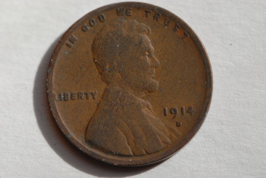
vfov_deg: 8.7
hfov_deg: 13.0
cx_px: 133
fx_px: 1165
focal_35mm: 158
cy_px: 89
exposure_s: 1/160
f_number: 6.3
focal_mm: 105
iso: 200
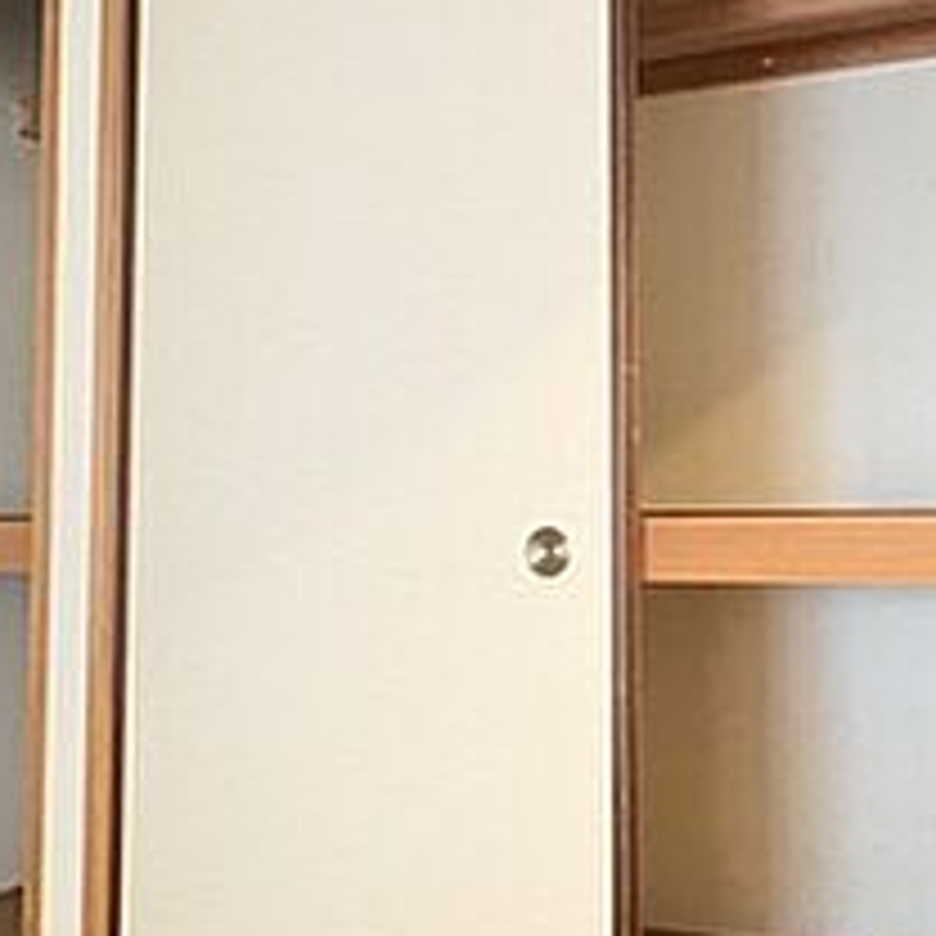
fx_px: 1162
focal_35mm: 38
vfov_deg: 43.9
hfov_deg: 43.0
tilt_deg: +2.7
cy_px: 454
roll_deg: +0.9
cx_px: 657
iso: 2000
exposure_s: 1/15
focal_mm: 2.22
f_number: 2.2
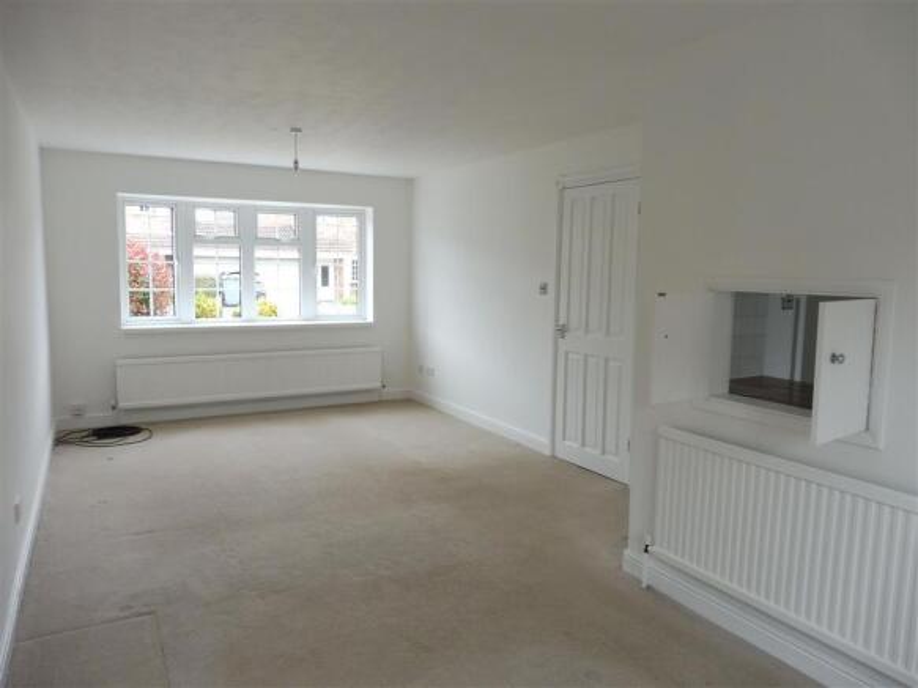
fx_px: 636
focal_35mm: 24
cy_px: 344
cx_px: 459
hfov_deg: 71.6
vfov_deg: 56.8
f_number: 3.3
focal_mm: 4.3
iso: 160
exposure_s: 1/60
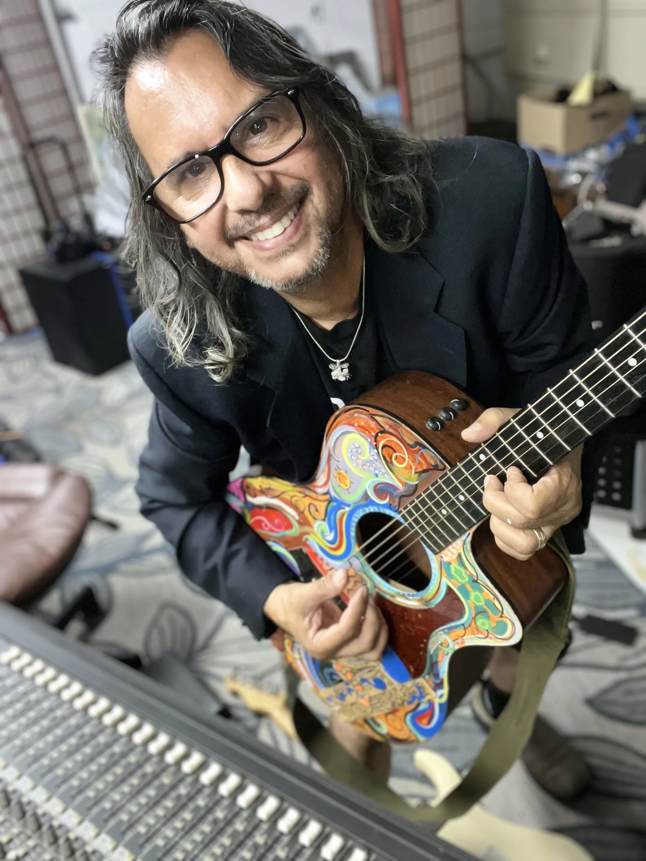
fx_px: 746
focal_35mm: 30
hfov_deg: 46.8
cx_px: 323
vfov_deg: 60.0
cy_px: 430
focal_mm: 2.71
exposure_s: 1/30
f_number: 2.2
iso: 200
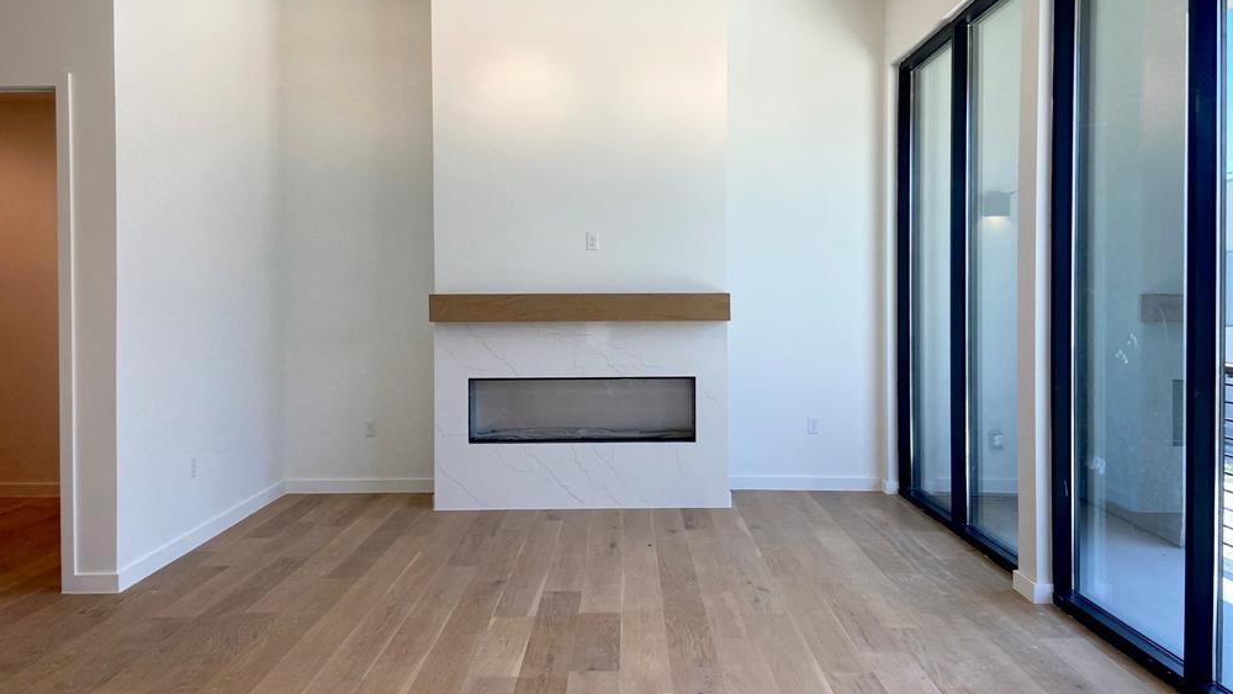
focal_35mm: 29
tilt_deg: -1.0
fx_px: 948
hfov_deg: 66.0
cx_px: 605
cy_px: 280
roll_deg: +0.1
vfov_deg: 40.0
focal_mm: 4.25
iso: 32
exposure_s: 1/192
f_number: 1.8
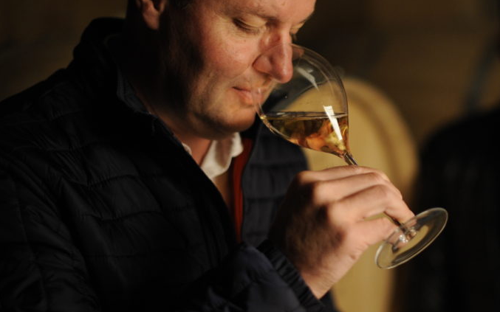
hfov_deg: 26.6
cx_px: 352
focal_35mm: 77
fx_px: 1049
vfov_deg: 16.9
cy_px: 161
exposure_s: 1/125
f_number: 1.4
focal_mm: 50
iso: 1600
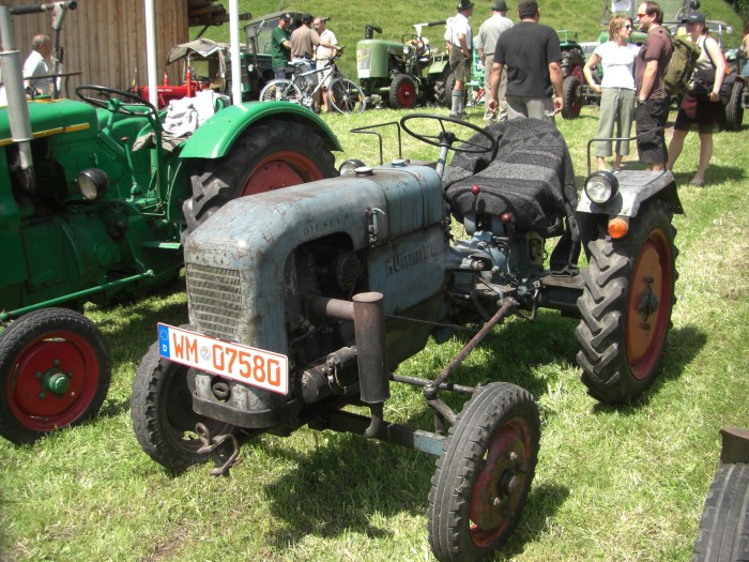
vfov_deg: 37.7
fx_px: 822
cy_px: 281
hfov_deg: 49.0
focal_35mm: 38
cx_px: 374
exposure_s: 1/320
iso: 64
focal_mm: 6.3
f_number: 3.4
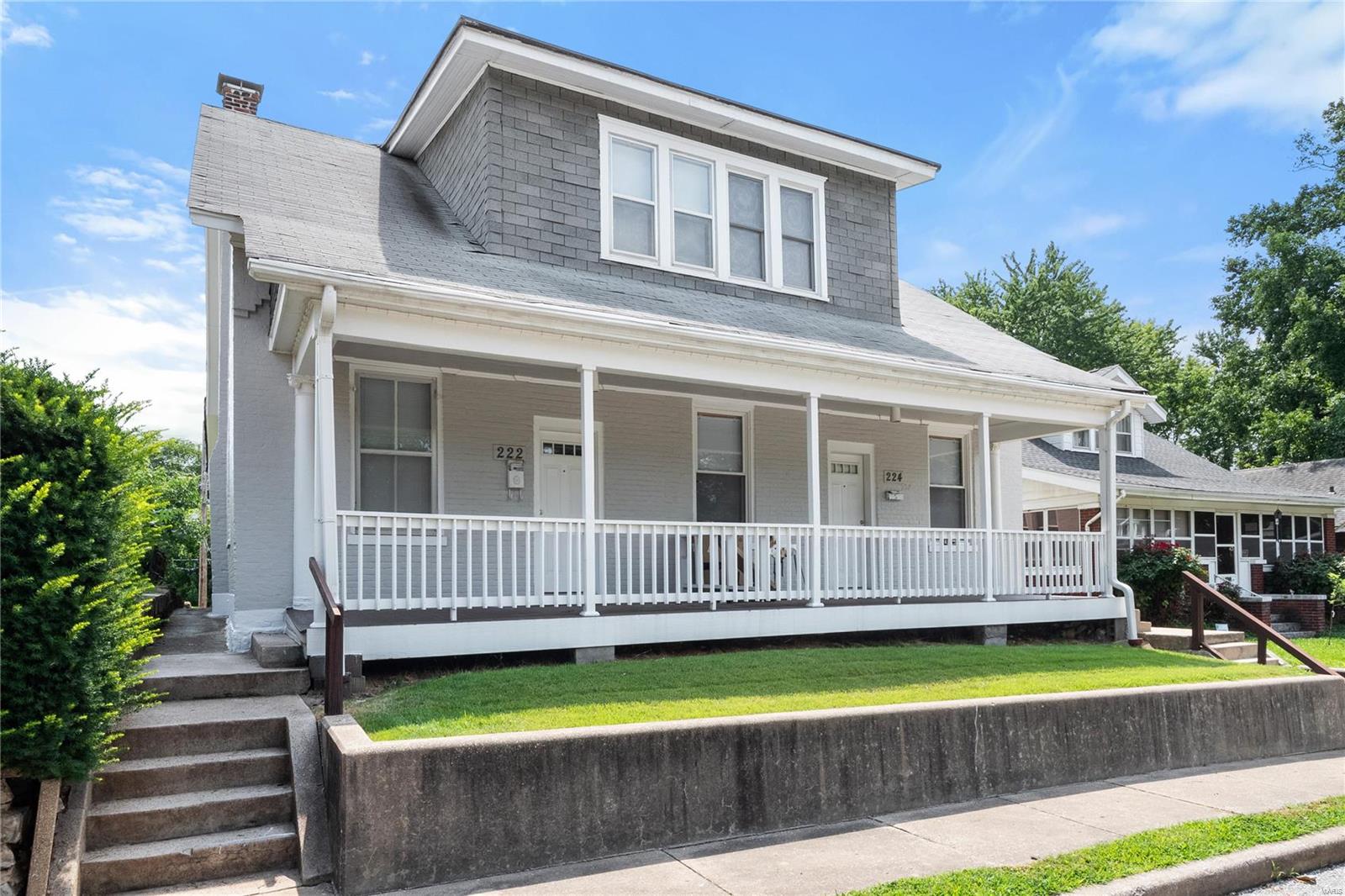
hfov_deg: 78.6
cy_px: 448
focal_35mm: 22
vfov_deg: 57.2
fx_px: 822
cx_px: 672
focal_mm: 11
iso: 400
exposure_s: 1/320
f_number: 10
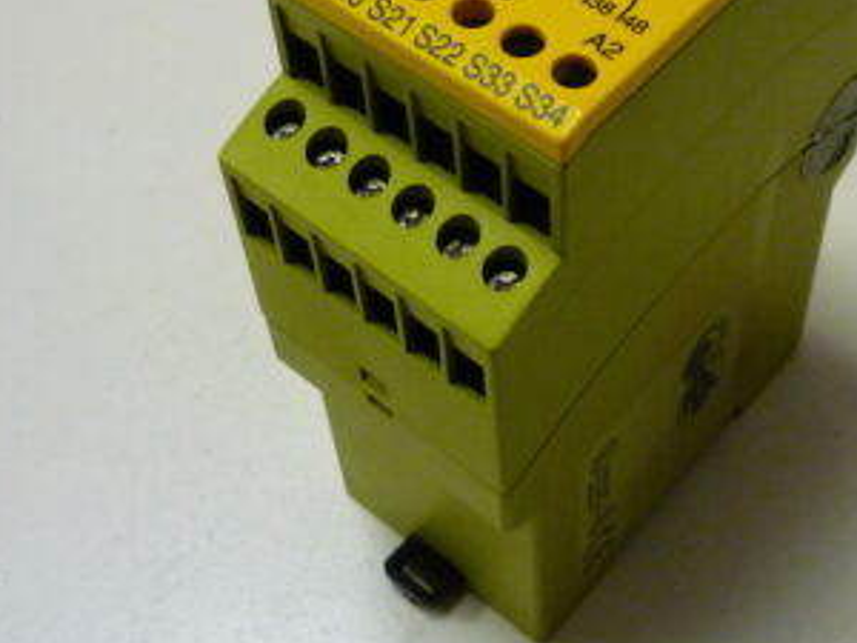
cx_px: 594
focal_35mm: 58
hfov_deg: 32.9
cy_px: 200
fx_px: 1436
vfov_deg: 25.1
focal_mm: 5.2
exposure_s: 1/30
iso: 400
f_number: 3.3
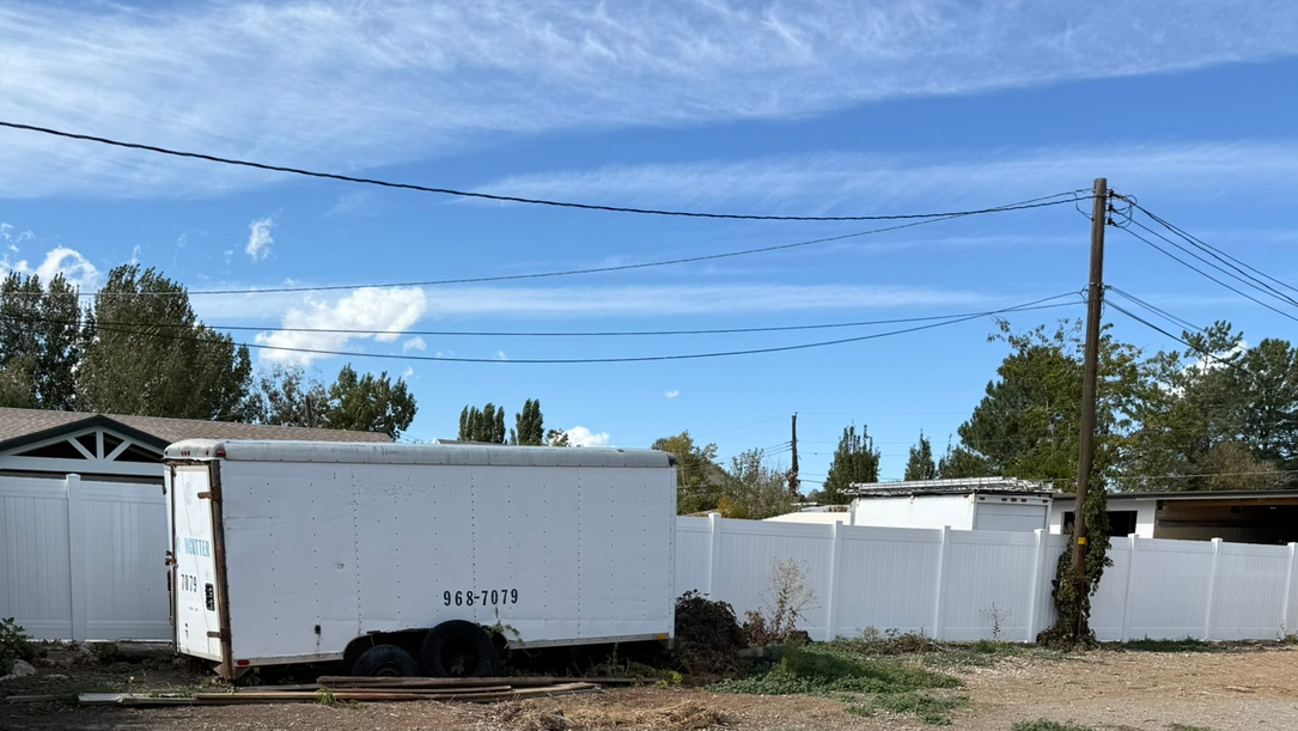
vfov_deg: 29.5
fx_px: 1274
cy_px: 761
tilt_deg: -7.8
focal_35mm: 37
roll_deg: -1.6
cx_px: 659
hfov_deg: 54.0
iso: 80
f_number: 1.78
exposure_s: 1/4167
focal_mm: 6.76
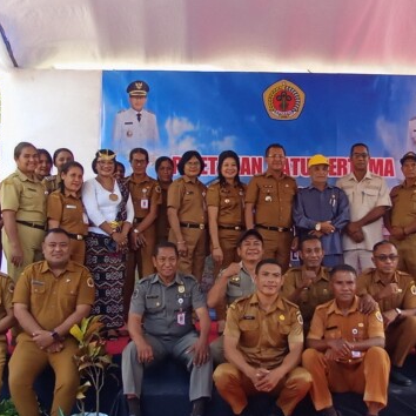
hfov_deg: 60.3
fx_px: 354
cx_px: 255
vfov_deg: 60.7
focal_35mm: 26
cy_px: 237
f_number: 2.2
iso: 87
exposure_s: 1/100
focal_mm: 1.65
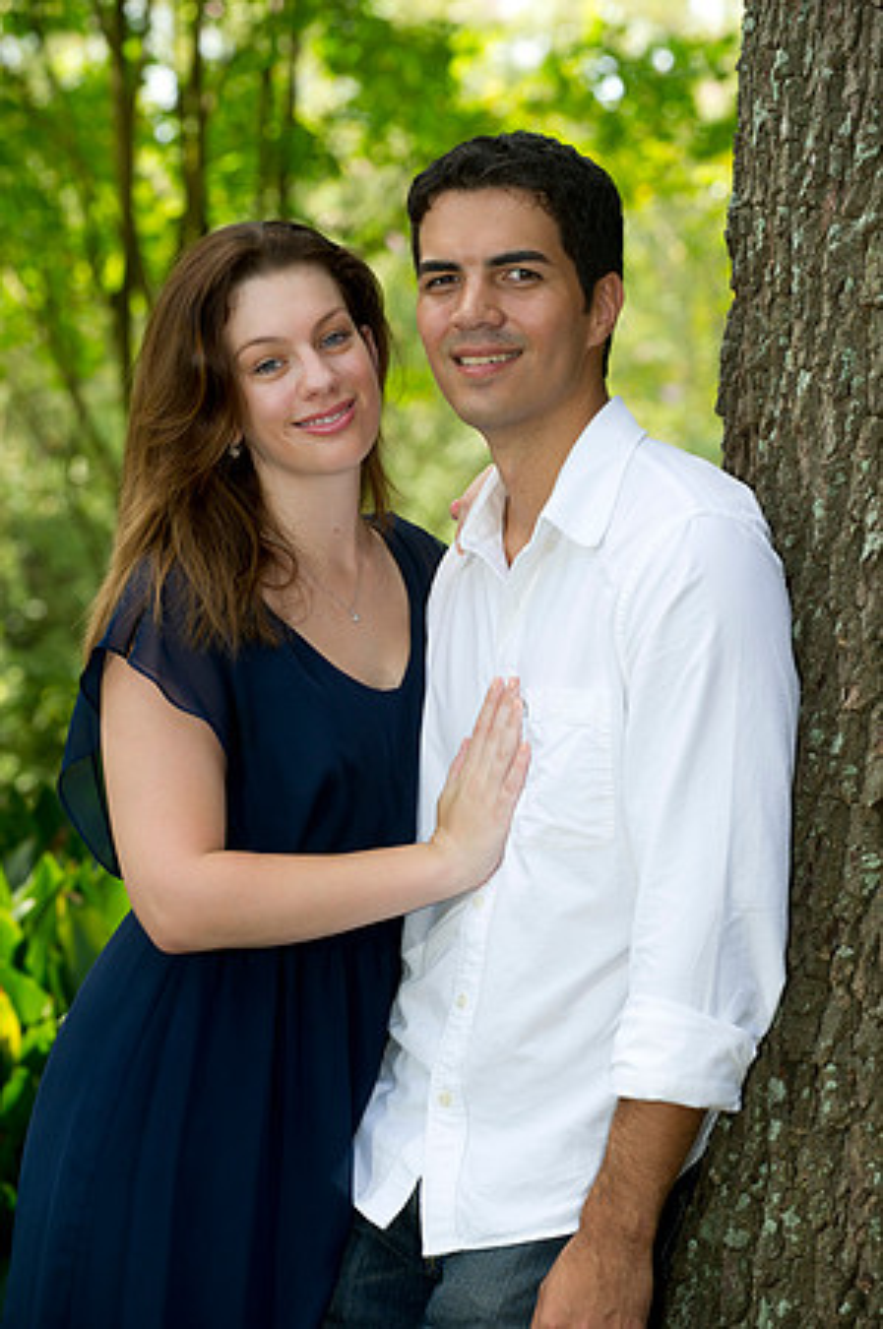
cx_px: 442
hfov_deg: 10.1
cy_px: 664
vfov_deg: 15.2
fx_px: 4978
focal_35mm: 135
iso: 250
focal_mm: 135
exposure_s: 1/100
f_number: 5.6
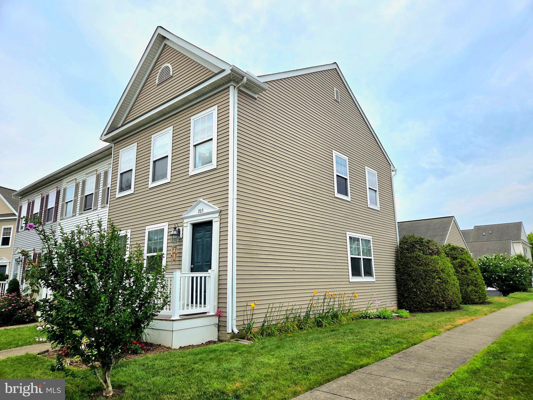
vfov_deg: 58.9
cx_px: 266
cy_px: 200
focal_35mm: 23
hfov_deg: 73.9
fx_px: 354
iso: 80
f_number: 1.8
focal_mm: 5.4
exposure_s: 1/5000
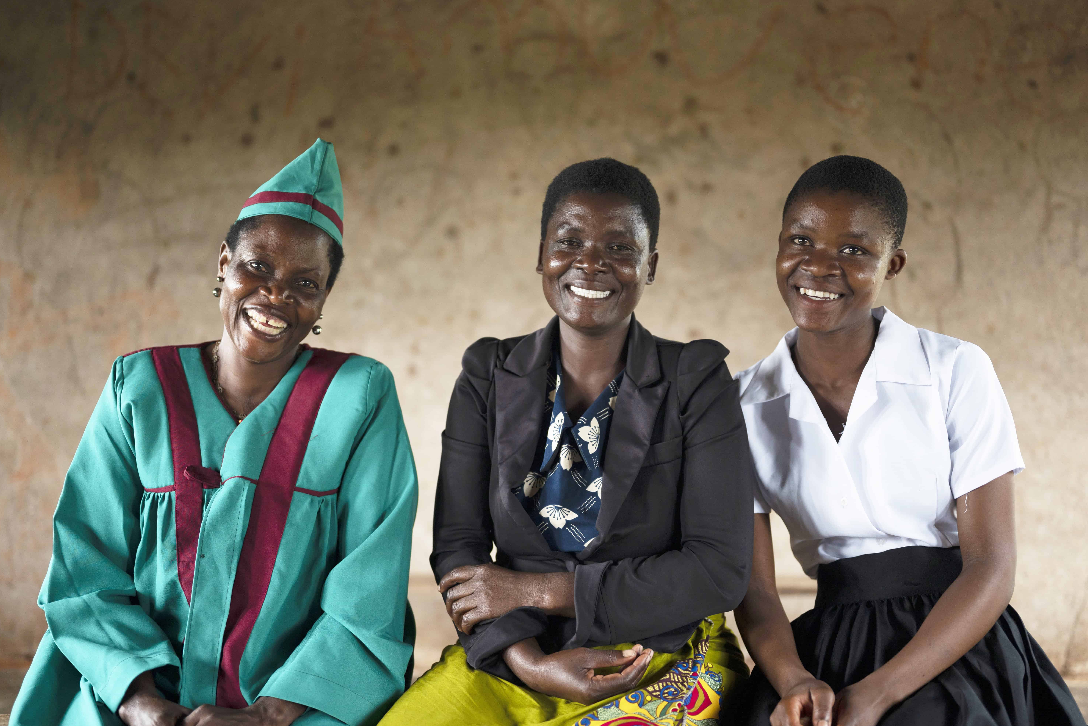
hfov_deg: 38.9
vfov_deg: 26.5
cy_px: 369
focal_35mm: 51
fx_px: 1541
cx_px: 550
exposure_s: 1/500
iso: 640
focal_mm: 50
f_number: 1.8
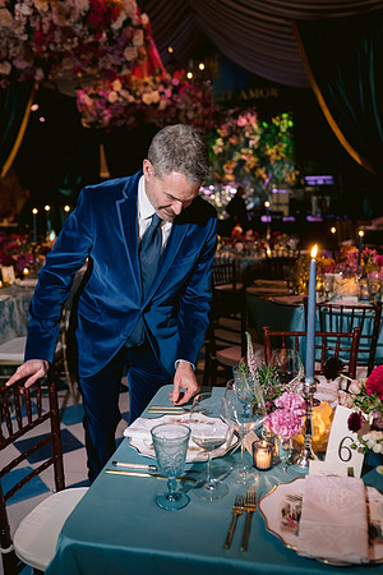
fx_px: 558
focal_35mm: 35
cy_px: 288
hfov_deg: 37.9
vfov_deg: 54.4
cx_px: 192
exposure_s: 1/100
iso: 1000
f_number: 2.8
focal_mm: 35
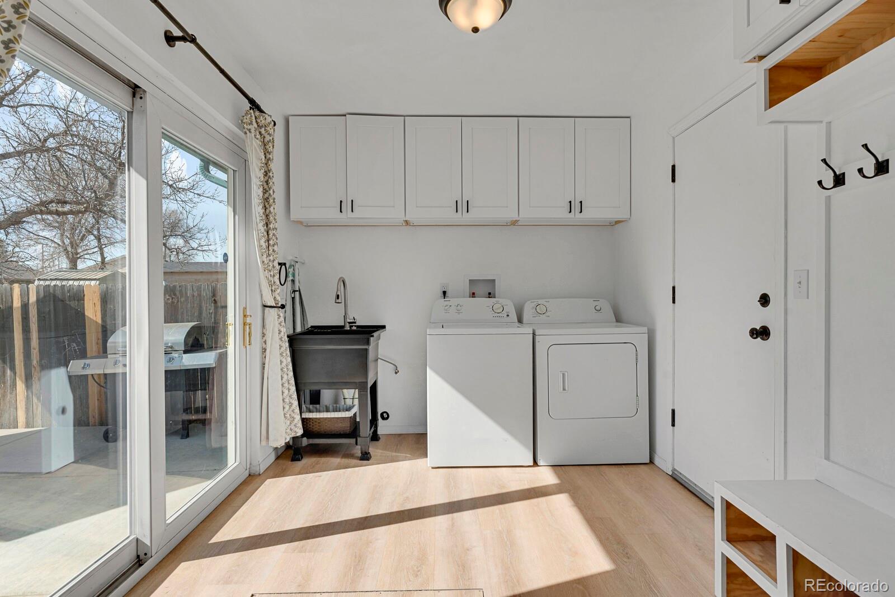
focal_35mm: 17
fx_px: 423
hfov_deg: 93.3
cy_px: 298
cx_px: 448
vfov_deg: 70.5
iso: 250
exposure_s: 1/20
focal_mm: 17
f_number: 8
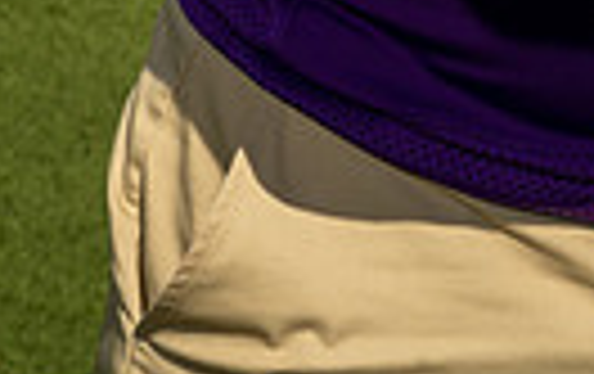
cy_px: -572
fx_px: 2870
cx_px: 616
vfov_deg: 7.0
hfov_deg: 11.7
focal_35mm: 177
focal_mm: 51
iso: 250
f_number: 11
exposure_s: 1/125
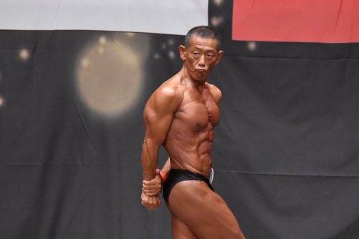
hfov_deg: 5.2
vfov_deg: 3.5
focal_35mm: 393
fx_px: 3918
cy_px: 171
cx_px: 219
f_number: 5.6
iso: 6400
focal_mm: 170
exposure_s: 1/400
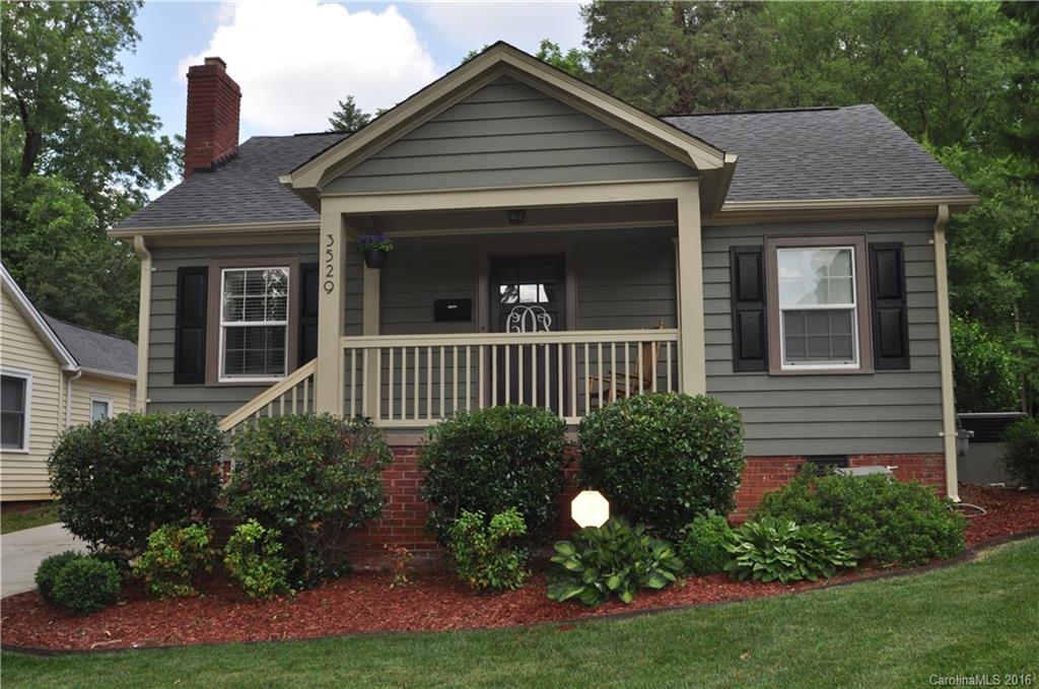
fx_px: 1037
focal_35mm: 36
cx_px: 520
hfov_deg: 53.2
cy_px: 344
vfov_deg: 36.7
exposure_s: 1/200
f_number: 8
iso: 200
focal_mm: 24
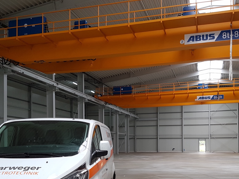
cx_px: 120
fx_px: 283
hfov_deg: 45.8
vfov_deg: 34.5
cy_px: 132
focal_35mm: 41
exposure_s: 1/100
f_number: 1.7
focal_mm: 4.2
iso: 64
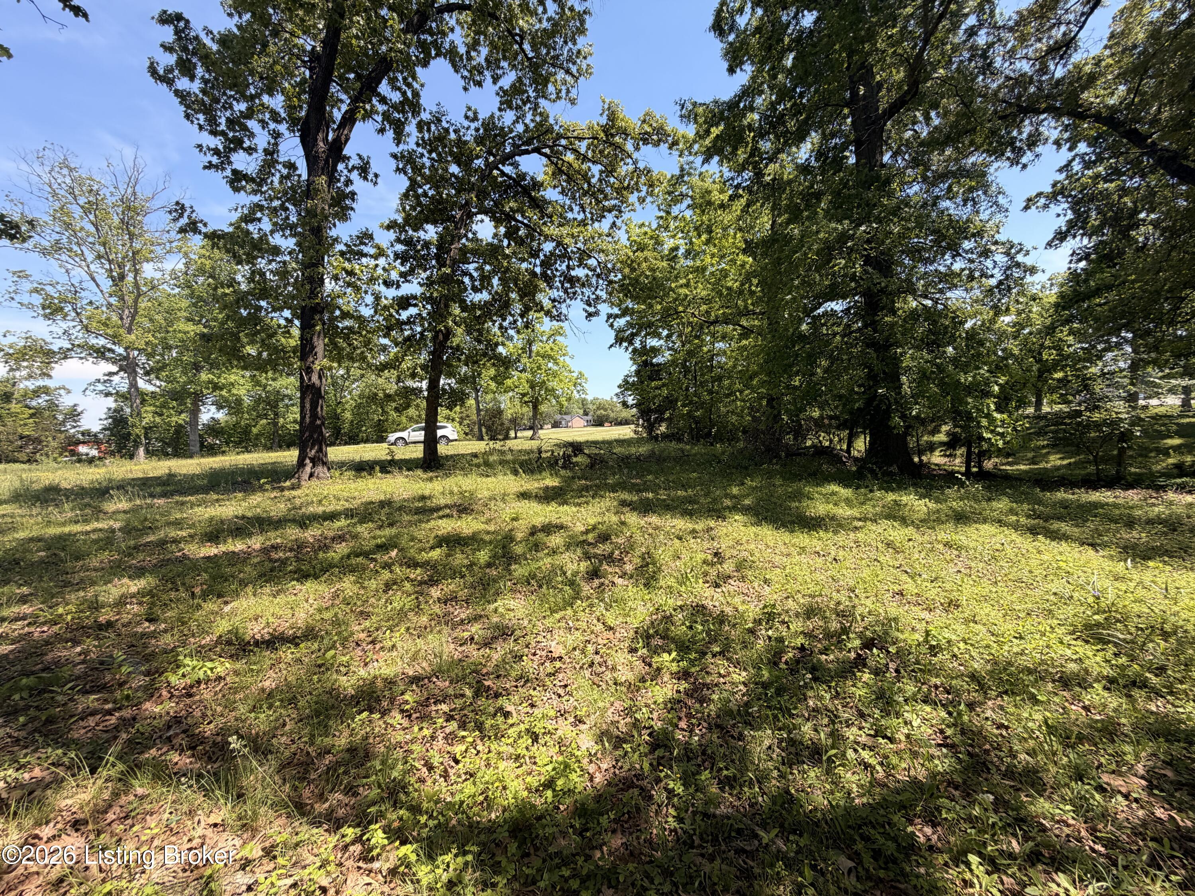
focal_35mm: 14
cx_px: 598
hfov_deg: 102.1
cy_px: 448
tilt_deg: -0.5
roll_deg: +3.2
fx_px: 483
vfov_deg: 85.7
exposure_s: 1/540
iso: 40
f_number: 2.2
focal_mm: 2.22
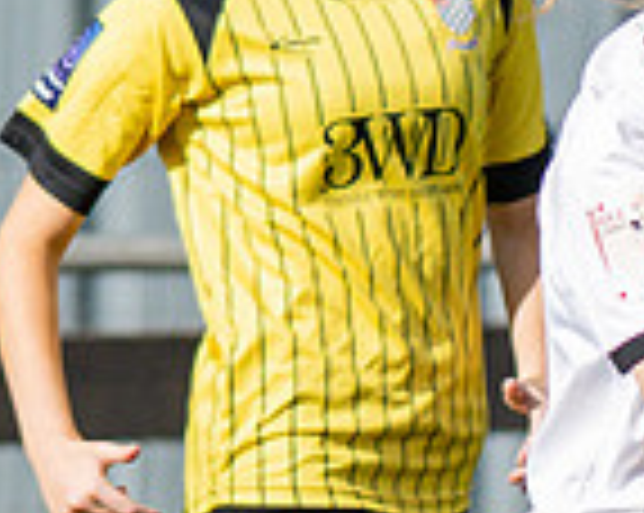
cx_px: 1557
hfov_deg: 0.6
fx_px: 58092
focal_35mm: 3052
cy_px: 1070
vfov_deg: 0.5
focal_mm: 300
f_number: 4
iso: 200
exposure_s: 1/2000
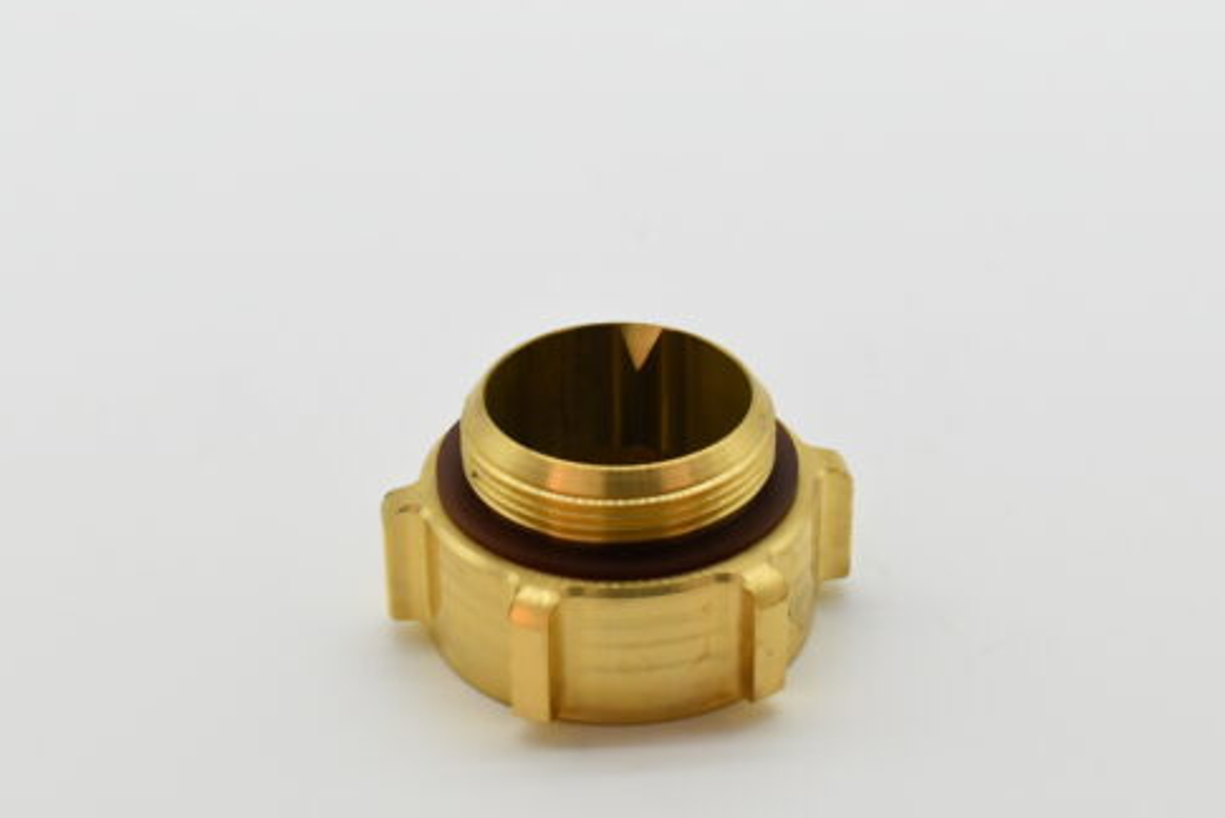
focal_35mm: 89
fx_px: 3030
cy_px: 434
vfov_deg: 15.4
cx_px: 652
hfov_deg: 22.9
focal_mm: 48
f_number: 8
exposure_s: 1/1600
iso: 1600
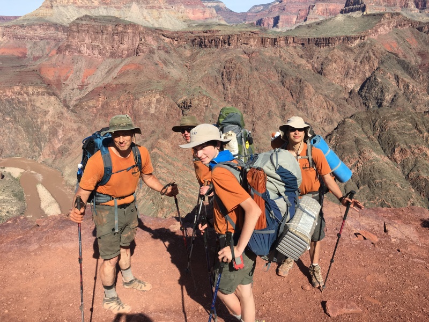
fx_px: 359
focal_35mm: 29
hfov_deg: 61.7
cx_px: 214
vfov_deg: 48.2
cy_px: 161
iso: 25
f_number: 2.2
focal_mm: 4.15
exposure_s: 1/1350
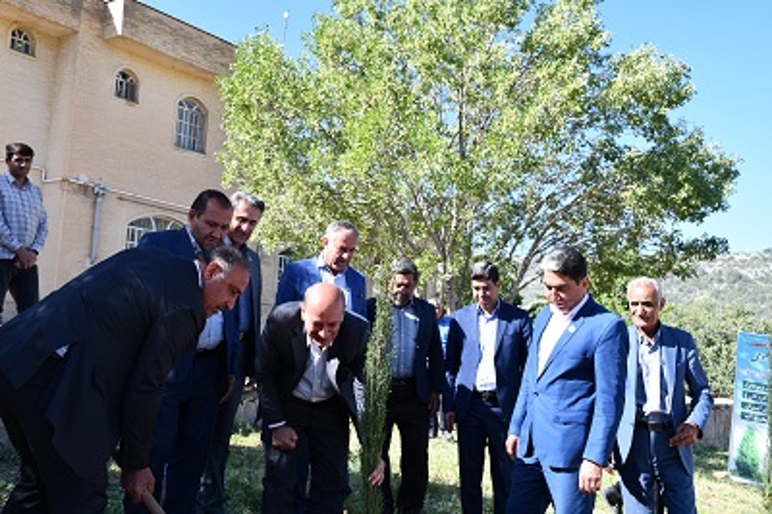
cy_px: 257
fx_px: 836
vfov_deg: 34.2
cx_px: 386
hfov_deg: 49.6
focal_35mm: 39
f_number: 8
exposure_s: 1/250
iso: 200
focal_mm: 26
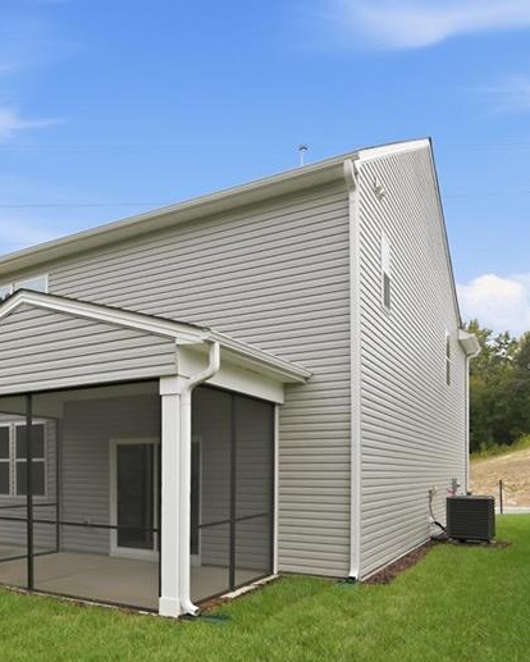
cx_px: 140
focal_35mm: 26
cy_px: 417
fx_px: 509
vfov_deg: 65.0
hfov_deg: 52.8
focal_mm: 14
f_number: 9
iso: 200
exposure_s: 1/400
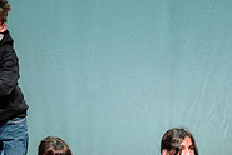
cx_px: 137
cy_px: 131
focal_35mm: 564
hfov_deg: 3.7
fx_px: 3640
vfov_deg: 2.4
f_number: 2.8
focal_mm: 180
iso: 1600
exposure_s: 1/500
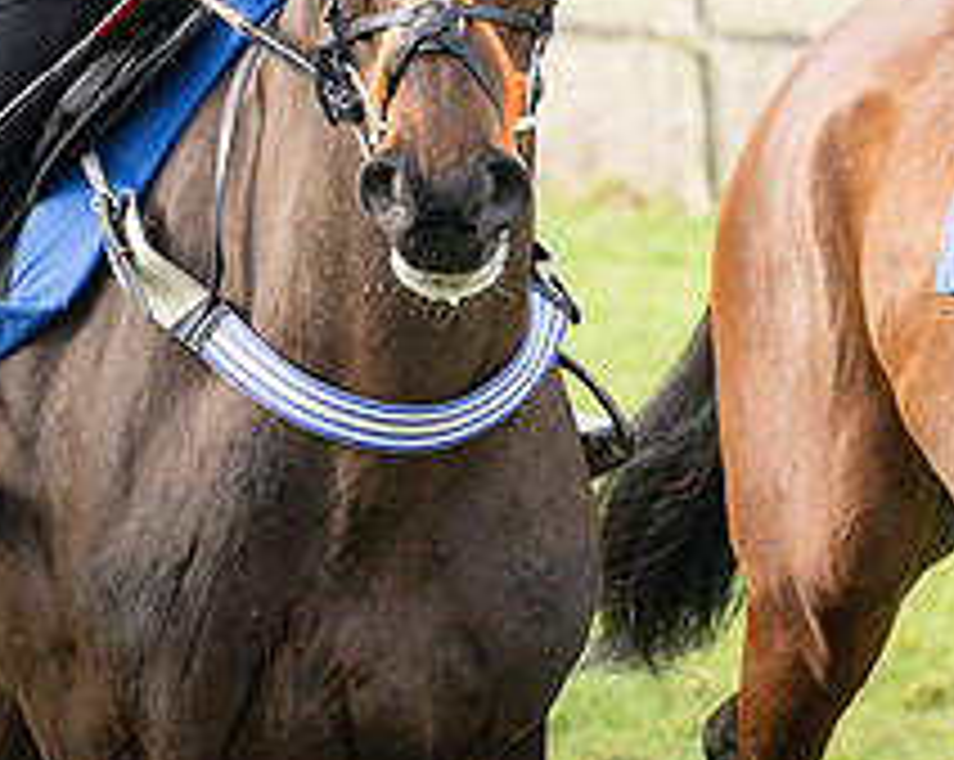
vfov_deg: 3.6
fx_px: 12209
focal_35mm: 433
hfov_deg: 4.4
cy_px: -383
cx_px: 1617
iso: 400
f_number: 5
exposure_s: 1/1000
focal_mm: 120
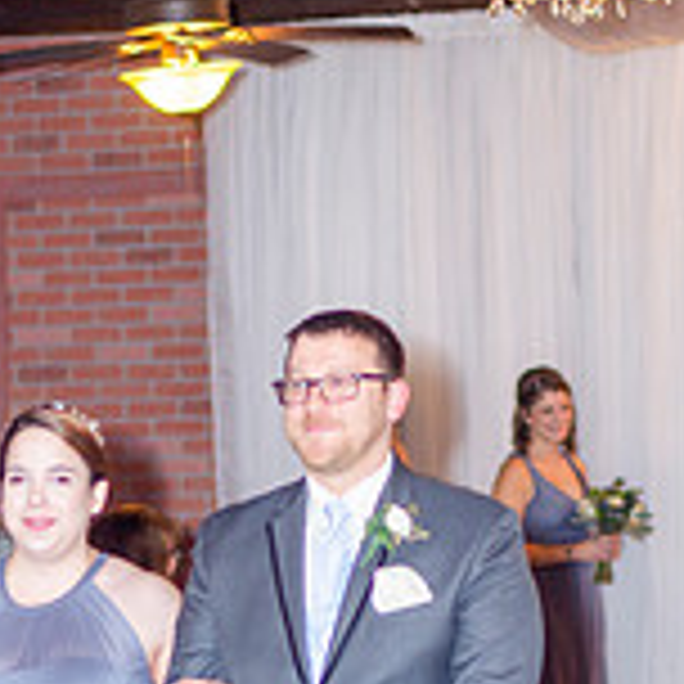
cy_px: 554
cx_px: 333
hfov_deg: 9.3
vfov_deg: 9.2
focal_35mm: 189
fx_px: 4225
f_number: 1.8
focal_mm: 50
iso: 200
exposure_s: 1/200
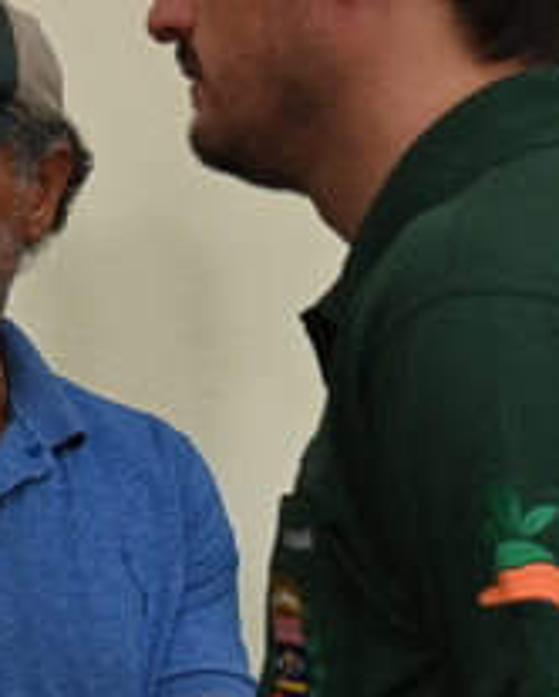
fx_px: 4378
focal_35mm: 212
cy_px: 551
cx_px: -411
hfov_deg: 7.1
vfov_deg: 9.1
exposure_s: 1/60
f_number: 4
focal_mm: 52
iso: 640
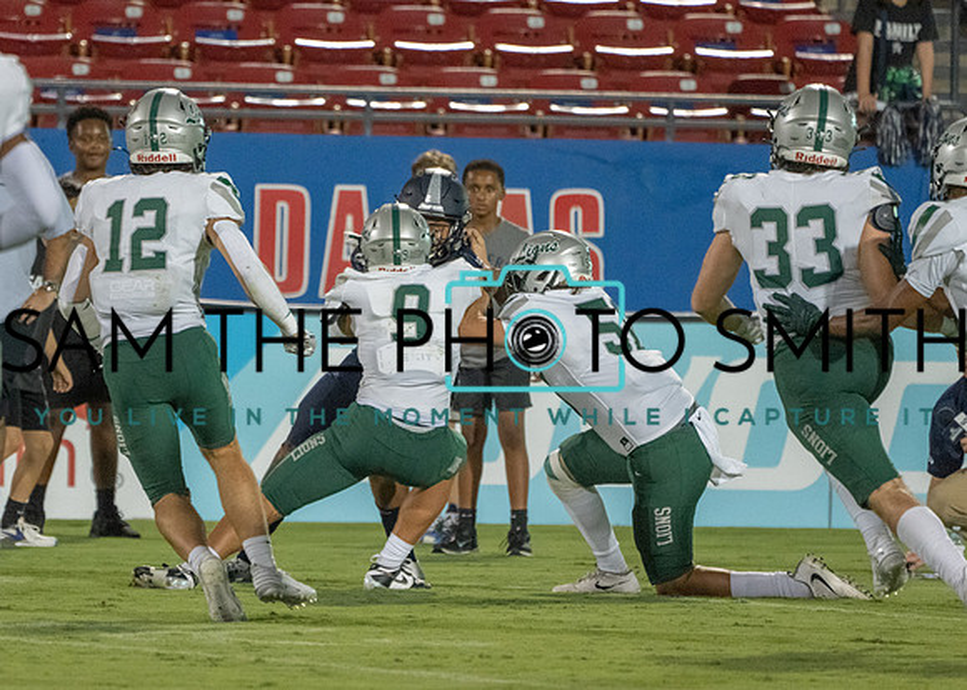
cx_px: 330
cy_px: 310
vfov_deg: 2.4
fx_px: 16240
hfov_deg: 3.4
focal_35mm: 591
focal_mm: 400
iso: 8000
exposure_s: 1/1000
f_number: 5.6
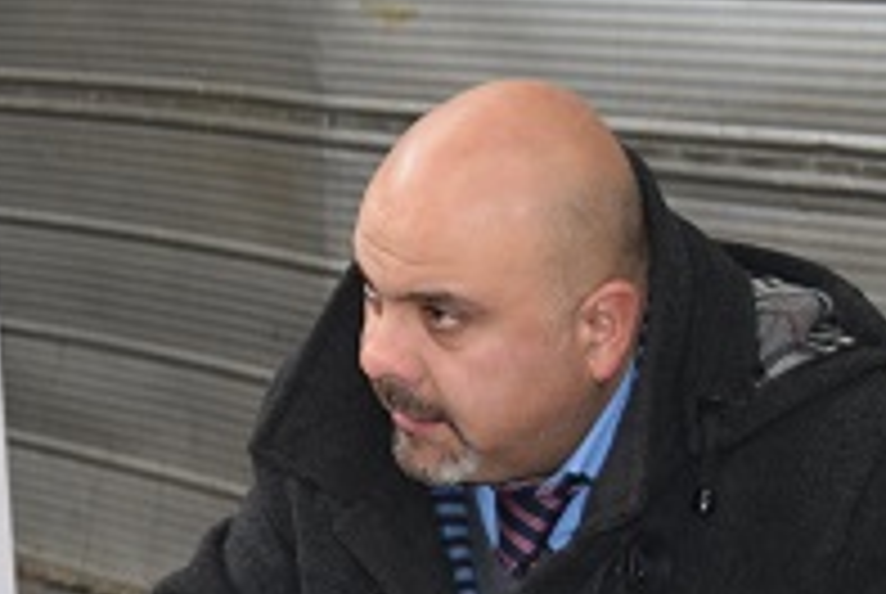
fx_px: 3820
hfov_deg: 12.7
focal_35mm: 155
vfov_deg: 8.9
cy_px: 315
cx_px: -378
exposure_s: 1/80
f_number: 4.5
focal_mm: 34
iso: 800
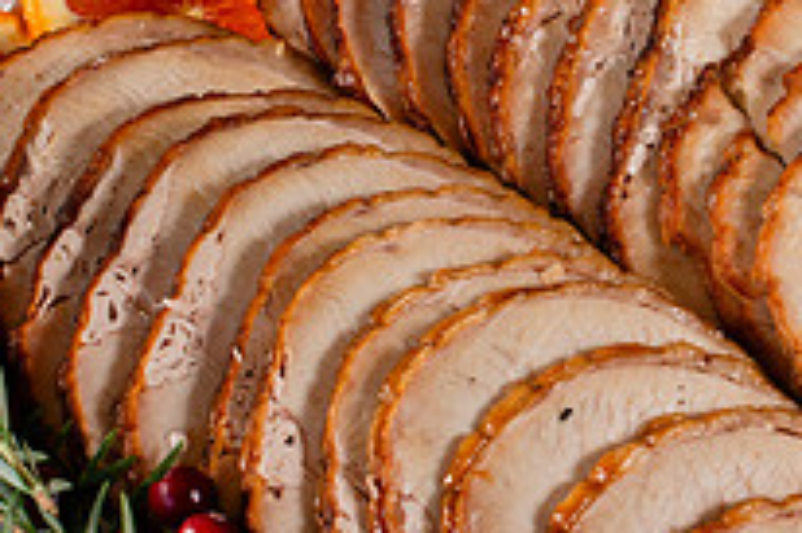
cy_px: 337
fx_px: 3139
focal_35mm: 141
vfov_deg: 9.7
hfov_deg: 14.4
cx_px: 759
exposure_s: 1/100
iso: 250
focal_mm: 50
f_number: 7.1
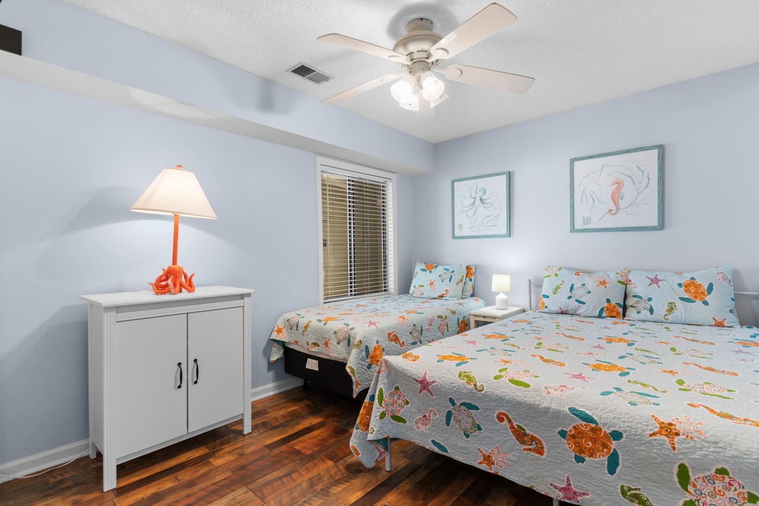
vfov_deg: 70.4
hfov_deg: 93.3
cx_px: 380
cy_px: 253
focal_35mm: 17
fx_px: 358
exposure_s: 1/8
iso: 100
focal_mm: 11.5
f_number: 4.8
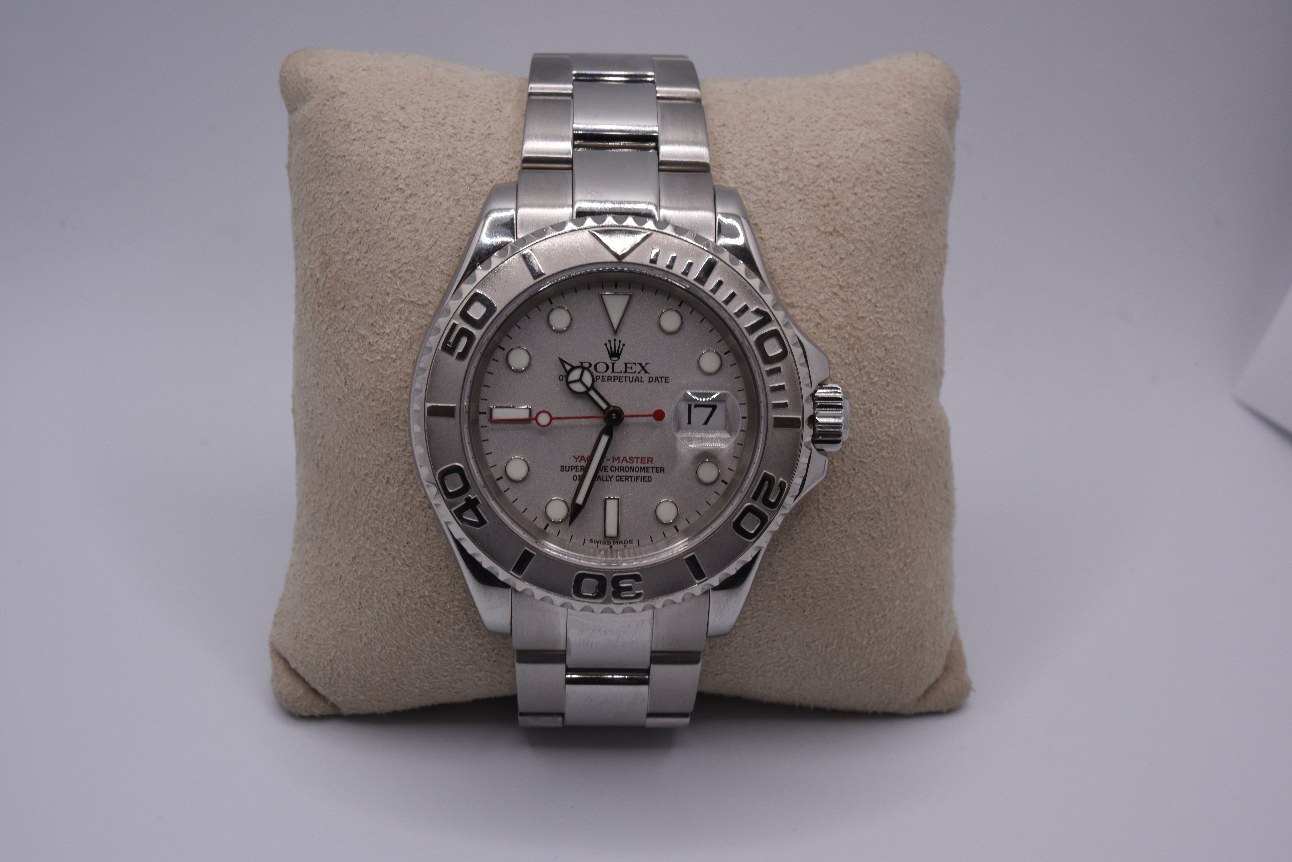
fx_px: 2154
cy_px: 431
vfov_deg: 22.6
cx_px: 646
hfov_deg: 33.4
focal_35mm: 60
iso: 640
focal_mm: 60
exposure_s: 1/60
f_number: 22
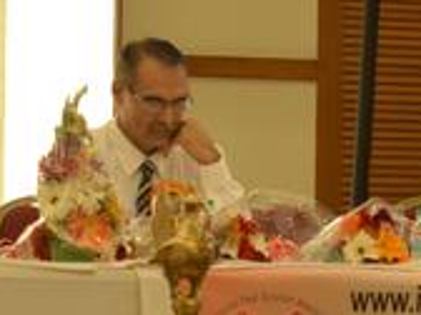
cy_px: 134
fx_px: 3259
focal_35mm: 268
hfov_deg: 7.3
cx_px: -53
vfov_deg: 5.5
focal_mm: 52
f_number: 5.6
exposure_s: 1/40
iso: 1000
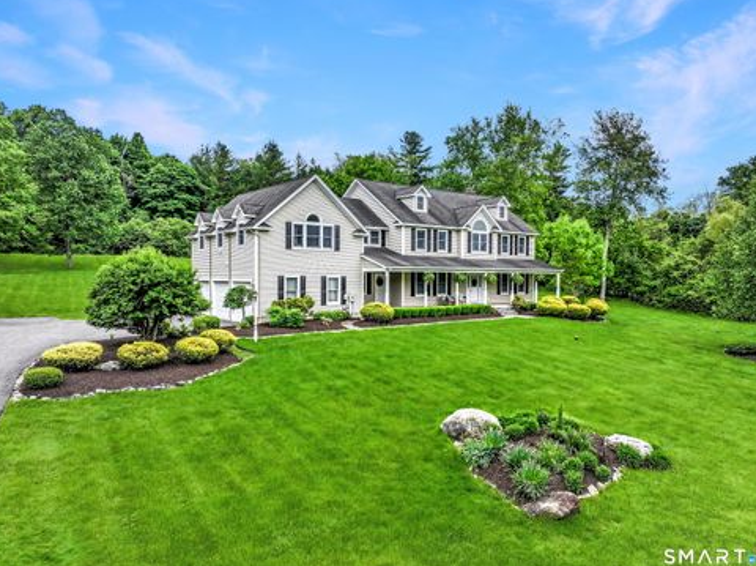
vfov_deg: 54.8
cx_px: 387
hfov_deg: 69.4
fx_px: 545
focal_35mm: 25
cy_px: 274
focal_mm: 12.29
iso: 150
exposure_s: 1/1250
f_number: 2.8
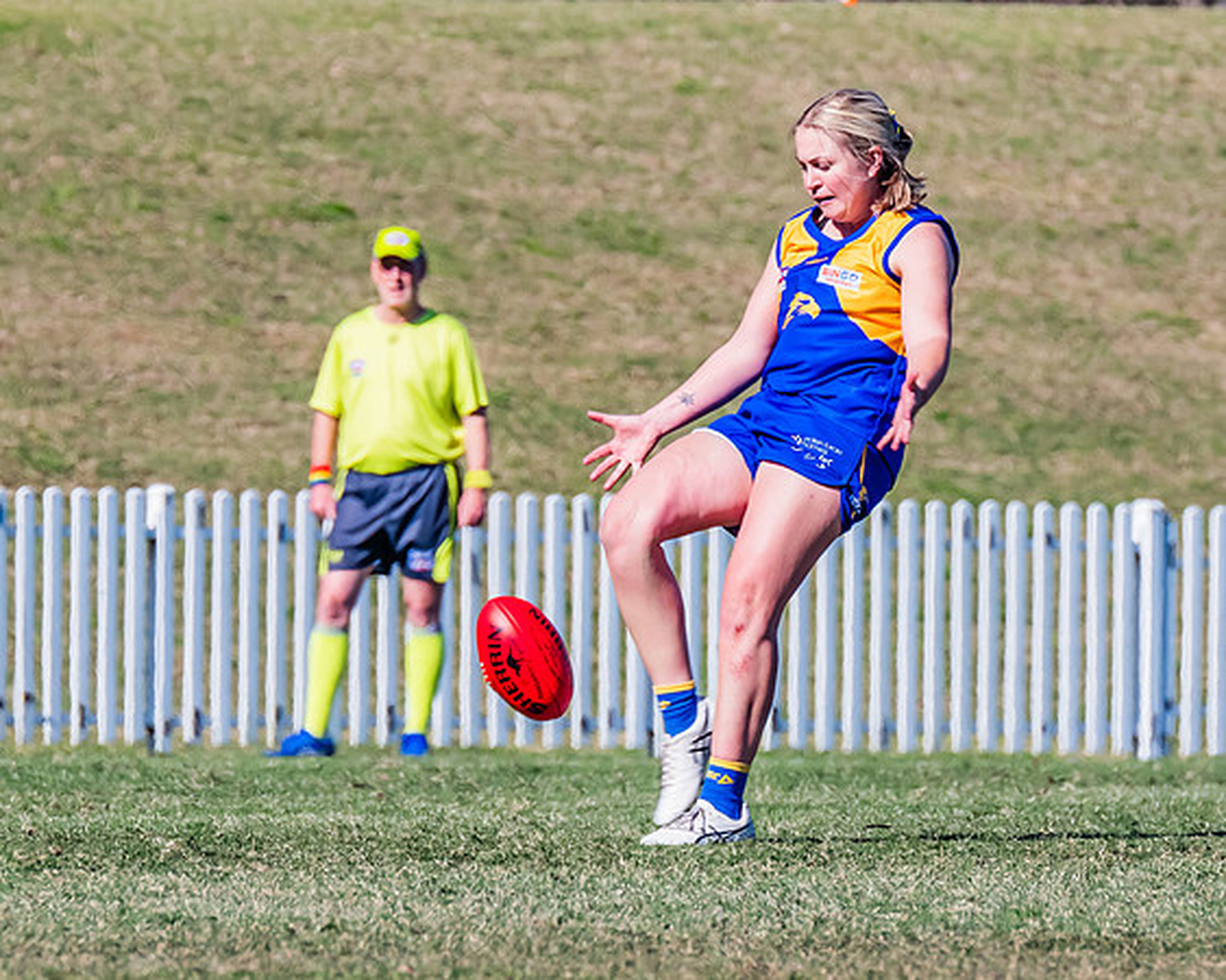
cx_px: 780
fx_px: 28146
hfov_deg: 2.5
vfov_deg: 2.0
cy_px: 368
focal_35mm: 776
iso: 640
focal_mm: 380
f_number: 11
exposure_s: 1/1250
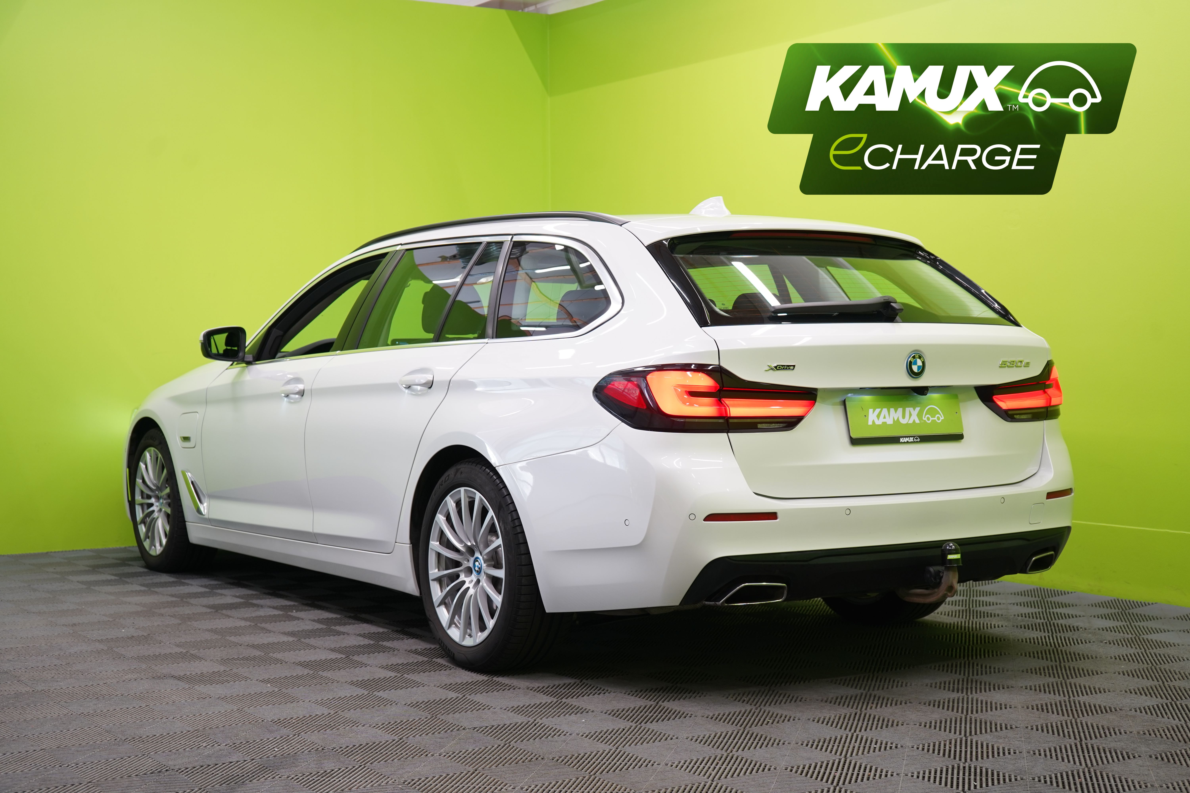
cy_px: 396
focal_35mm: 50
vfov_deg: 27.0
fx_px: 1653
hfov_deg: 39.6
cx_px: 595
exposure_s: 1/40
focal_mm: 50
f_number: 5
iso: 400
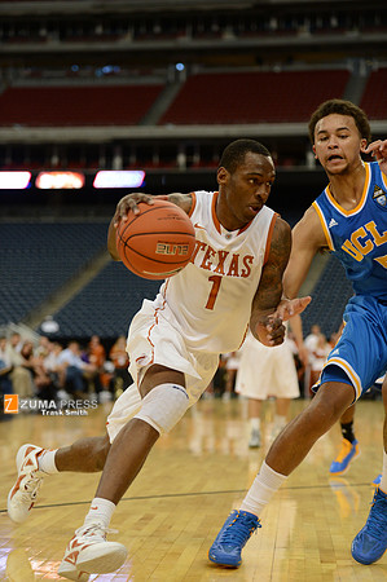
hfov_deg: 16.6
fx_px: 1325
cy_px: 291
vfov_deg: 24.8
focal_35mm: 82
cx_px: 194
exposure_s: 1/1250
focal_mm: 82
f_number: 2.8
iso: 2000
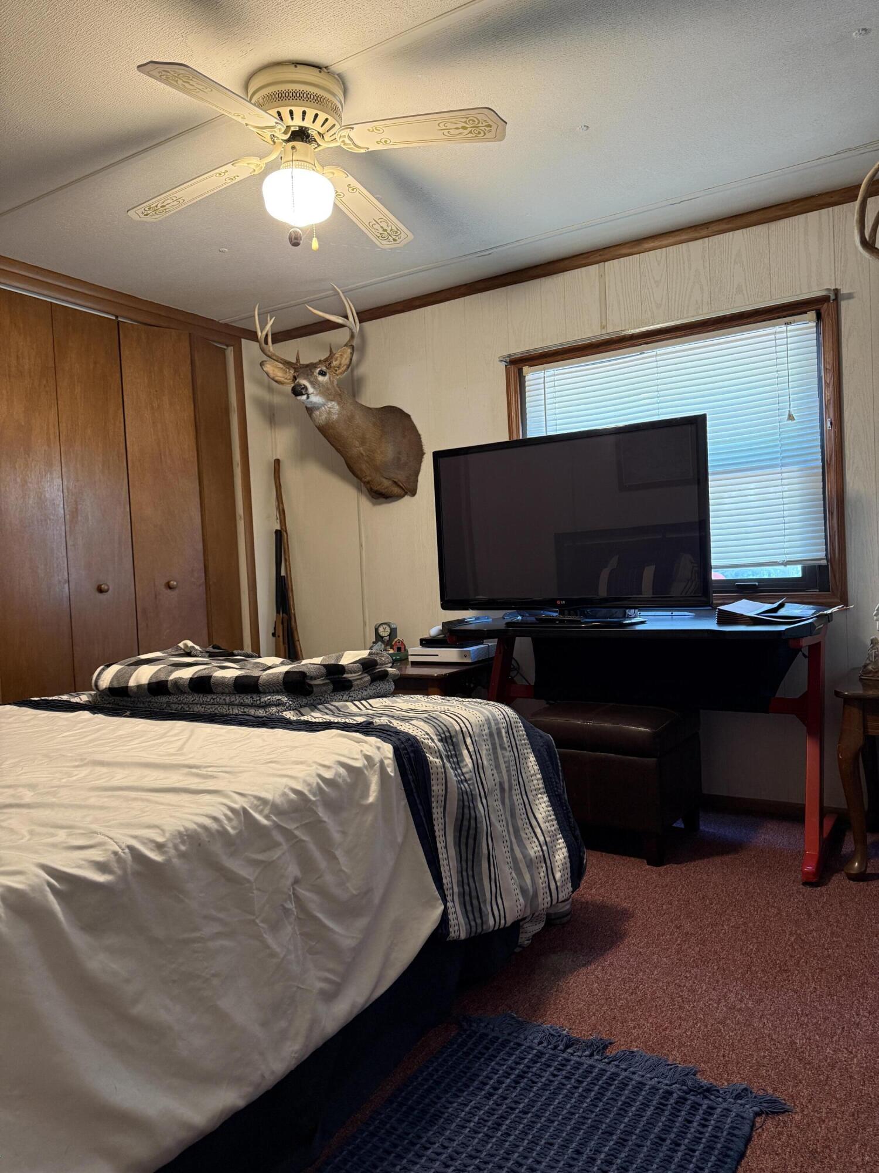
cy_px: 586
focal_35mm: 24
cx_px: 440
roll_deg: +2.5
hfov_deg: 56.8
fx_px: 813
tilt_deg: -0.6
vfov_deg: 71.6
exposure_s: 1/60
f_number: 1.78
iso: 320
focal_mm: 6.76
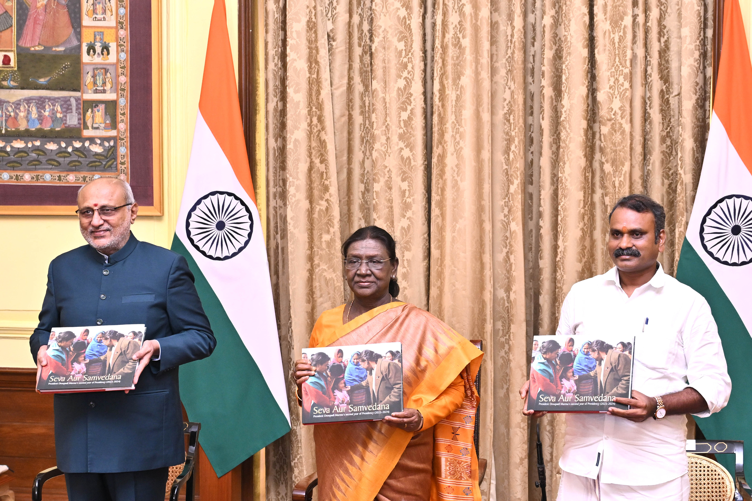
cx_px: 376
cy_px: 250
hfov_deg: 33.4
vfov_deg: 22.6
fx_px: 1253
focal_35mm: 60
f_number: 5
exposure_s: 1/160
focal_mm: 40
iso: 1250
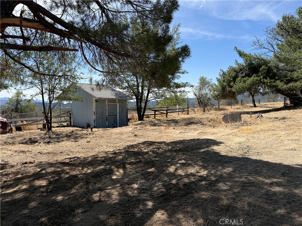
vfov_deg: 56.8
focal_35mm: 24
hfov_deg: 71.6
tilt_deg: -2.6
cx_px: 151
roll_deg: -0.2
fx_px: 209
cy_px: 113
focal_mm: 6.76
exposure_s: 1/3584
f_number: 1.78
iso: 80
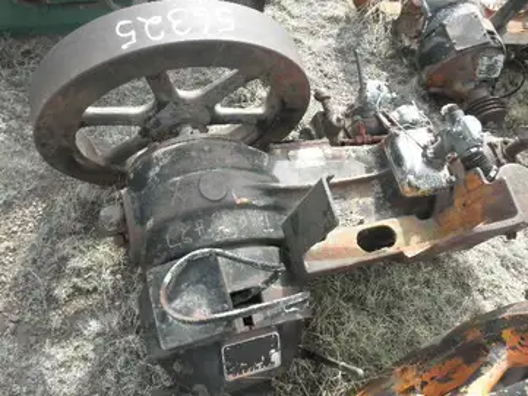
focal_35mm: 31
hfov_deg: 58.3
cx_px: 275
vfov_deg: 45.5
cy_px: 194
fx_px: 473
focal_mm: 5
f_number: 3
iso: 64
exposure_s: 1/250
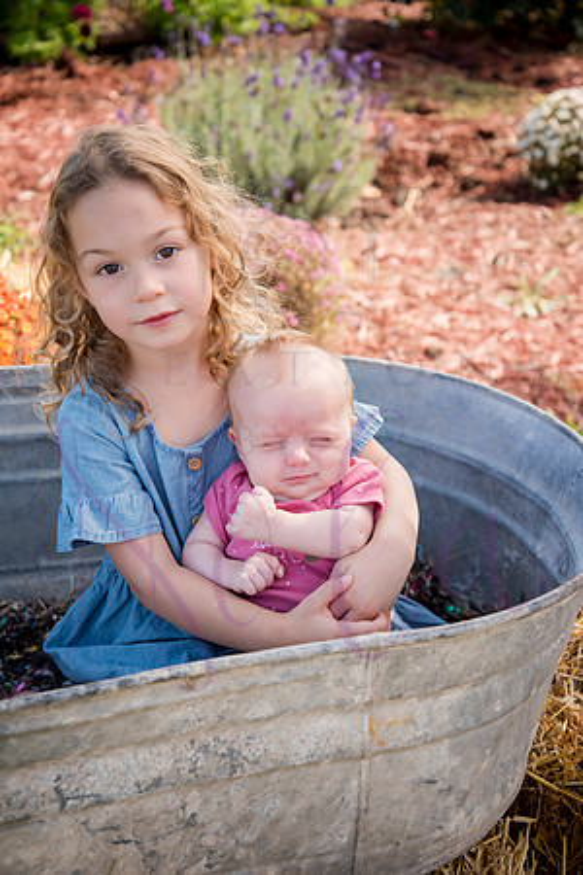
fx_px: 1652
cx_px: 292
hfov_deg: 20.0
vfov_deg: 29.7
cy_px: 438
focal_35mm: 68
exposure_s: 1/500
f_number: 6.3
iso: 400
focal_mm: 68
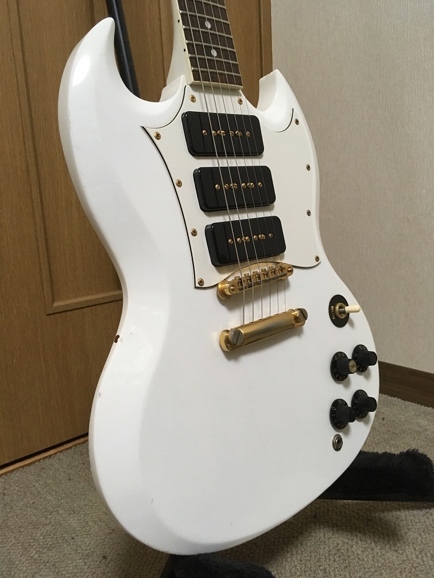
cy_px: 289
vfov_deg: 61.7
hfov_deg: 48.2
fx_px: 485
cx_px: 217
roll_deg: +3.4
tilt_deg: -11.3
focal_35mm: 29
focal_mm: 4.15
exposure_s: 1/30
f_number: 2.2
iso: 160
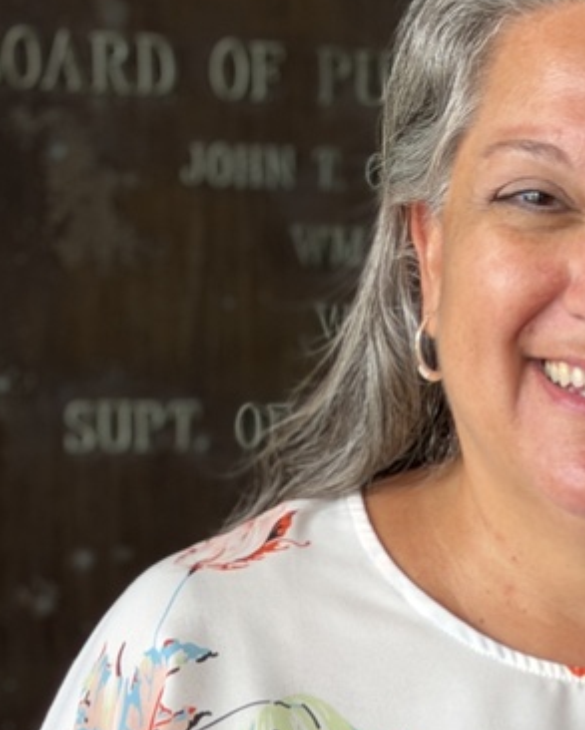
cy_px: 692
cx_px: 585
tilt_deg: -7.7
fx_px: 2834
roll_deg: -1.3
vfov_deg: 14.5
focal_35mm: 131
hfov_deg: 11.7
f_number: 1.78
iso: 64
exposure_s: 1/134
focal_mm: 6.76
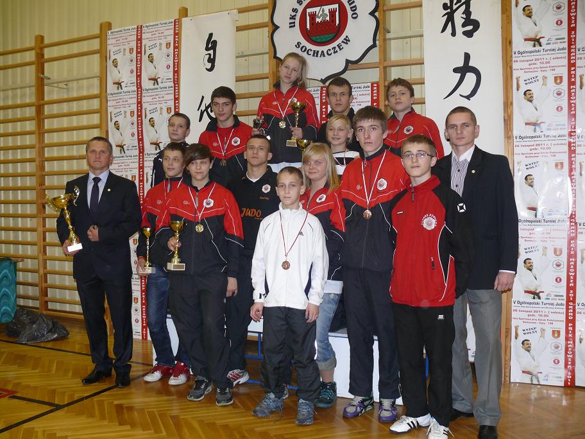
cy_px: 220
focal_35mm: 35
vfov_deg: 40.7
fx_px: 591
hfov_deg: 52.6
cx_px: 292
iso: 125
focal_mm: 7.4
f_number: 2.8
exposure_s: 1/30
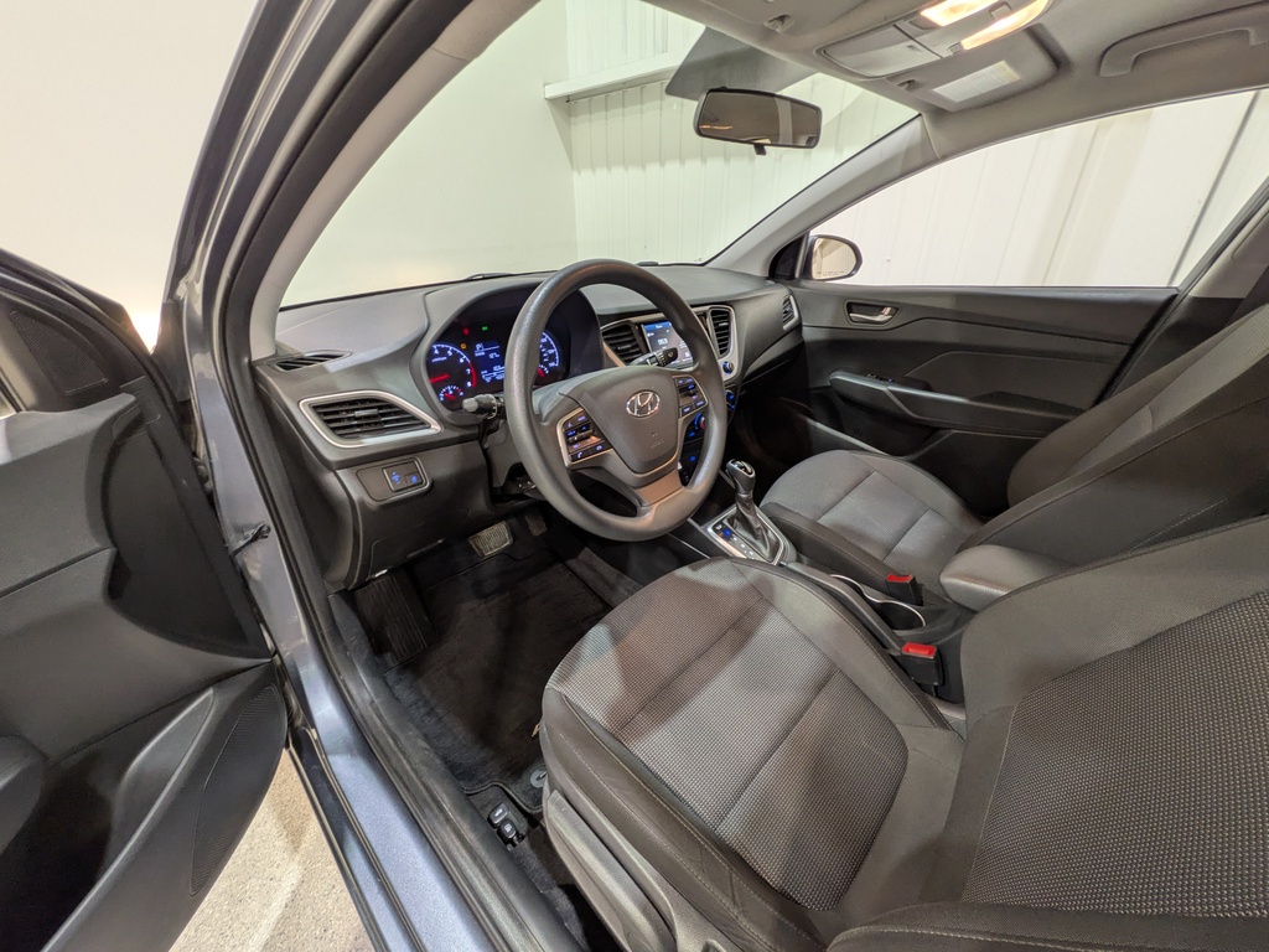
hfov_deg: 102.1
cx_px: 634
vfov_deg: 85.7
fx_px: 513
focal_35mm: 14
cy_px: 476
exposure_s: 1/24
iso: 52
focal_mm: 1.83
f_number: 2.2
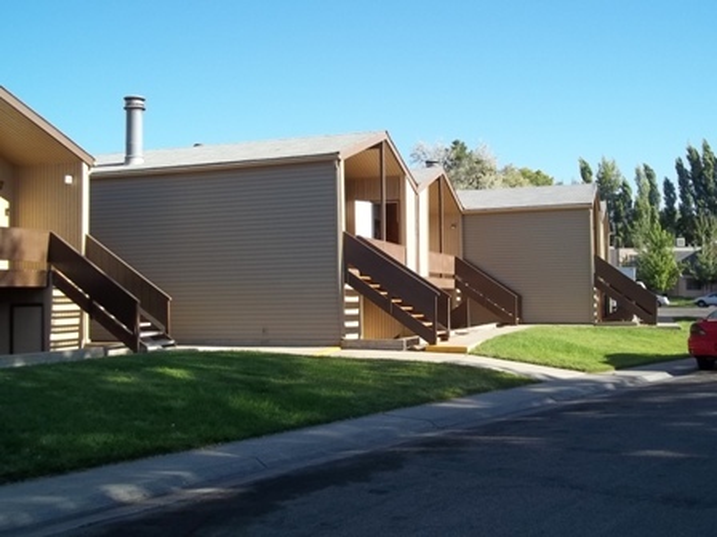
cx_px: 358
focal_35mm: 39
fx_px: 808
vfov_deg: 36.8
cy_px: 268
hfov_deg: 47.9
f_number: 3.2
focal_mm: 7.1
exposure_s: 1/400
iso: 64
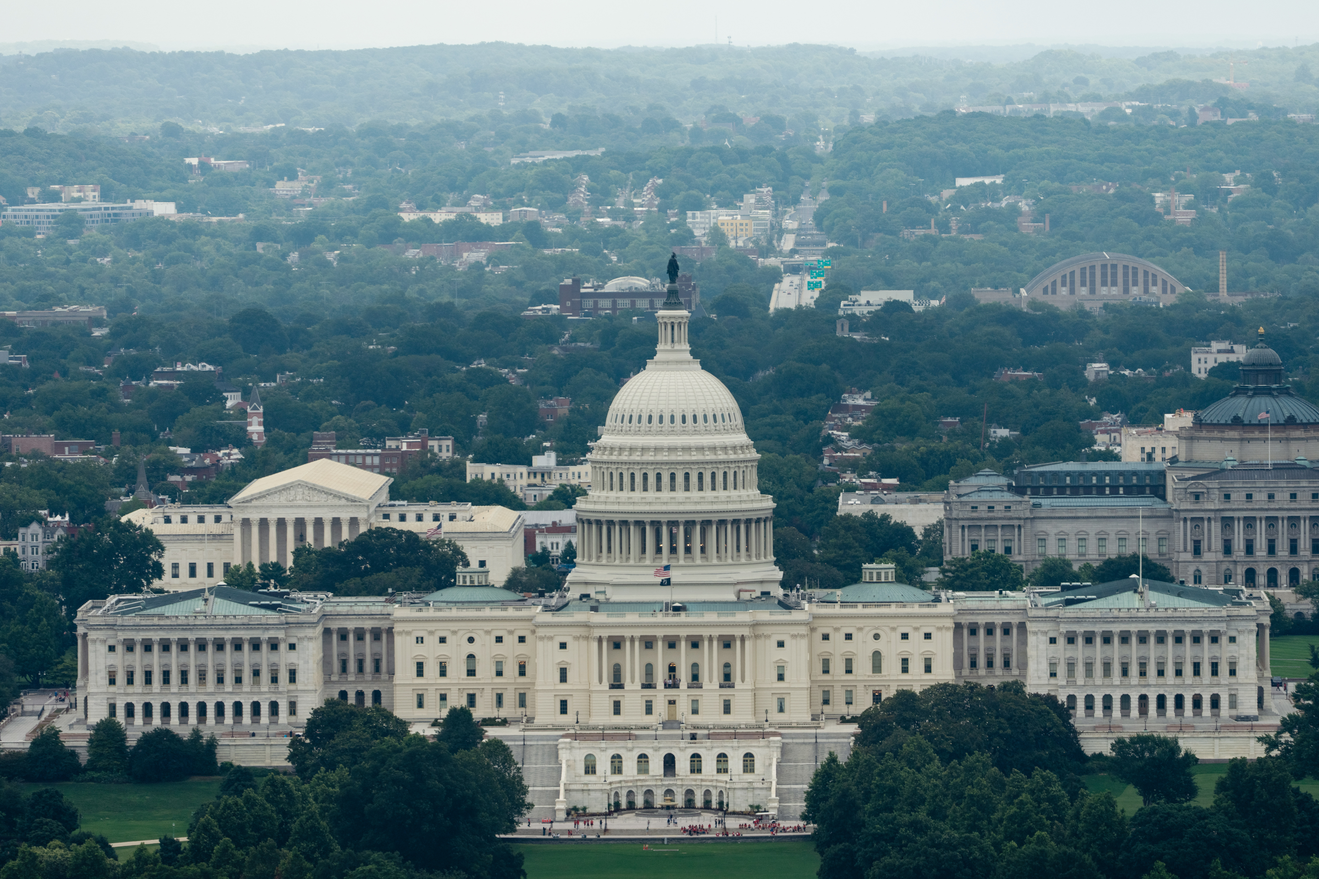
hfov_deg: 6.6
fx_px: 11431
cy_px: 440
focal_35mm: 312
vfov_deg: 4.4
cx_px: 660
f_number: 5.6
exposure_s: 1/500
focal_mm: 312
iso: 100
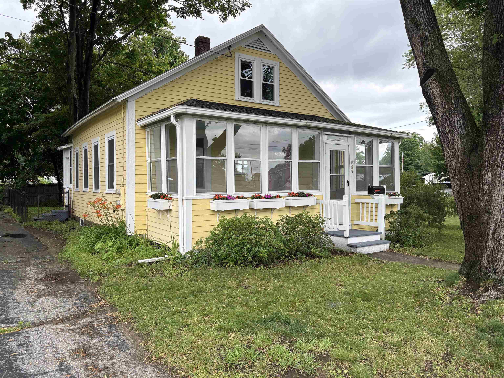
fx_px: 379
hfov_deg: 67.3
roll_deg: +1.8
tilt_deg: -0.1
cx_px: 252
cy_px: 189
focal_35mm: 26
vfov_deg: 53.1
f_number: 1.6
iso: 64
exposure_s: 1/1196
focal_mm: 5.96
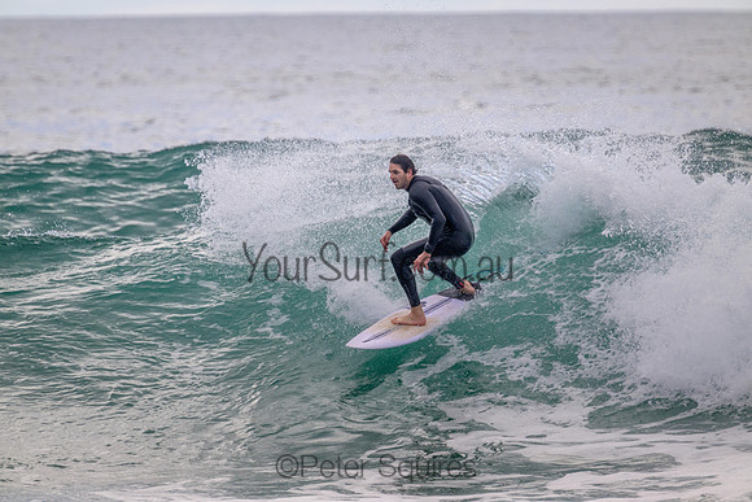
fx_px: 16714
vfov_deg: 1.7
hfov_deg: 2.6
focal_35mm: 800
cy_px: 251
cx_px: 376
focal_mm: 800
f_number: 13
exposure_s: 1/2000
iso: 1400
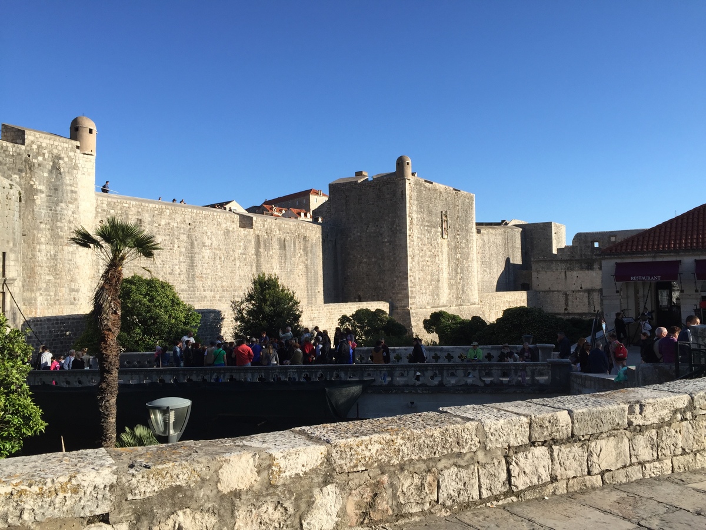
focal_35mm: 29
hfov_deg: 61.7
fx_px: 591
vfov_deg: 48.2
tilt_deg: +2.3
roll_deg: +1.0
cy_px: 265
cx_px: 353
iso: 32
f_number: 2.2
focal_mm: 4.15
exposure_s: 1/1364
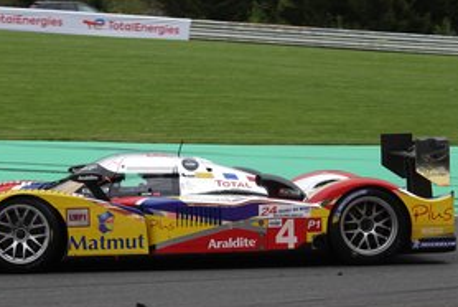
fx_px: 2203
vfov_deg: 7.9
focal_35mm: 173
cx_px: 194
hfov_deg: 11.9
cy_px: 246
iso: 200
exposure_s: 1/800
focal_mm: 39.42
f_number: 4
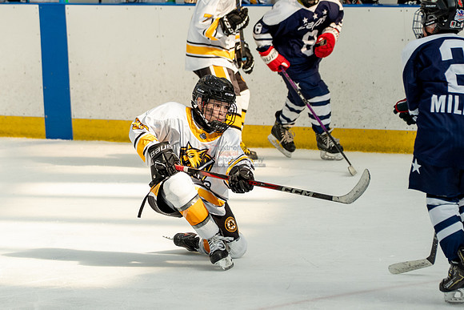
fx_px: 3983
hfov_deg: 6.7
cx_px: 145
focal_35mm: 309
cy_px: 162
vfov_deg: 4.5
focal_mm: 150
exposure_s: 1/1600
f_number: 3.5
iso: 800
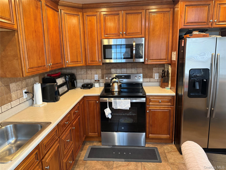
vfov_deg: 56.8
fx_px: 157
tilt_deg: -10.1
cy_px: 85
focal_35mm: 24
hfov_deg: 71.6
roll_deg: +1.9
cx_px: 113
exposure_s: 1/60
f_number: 1.78
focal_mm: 6.76
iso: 320
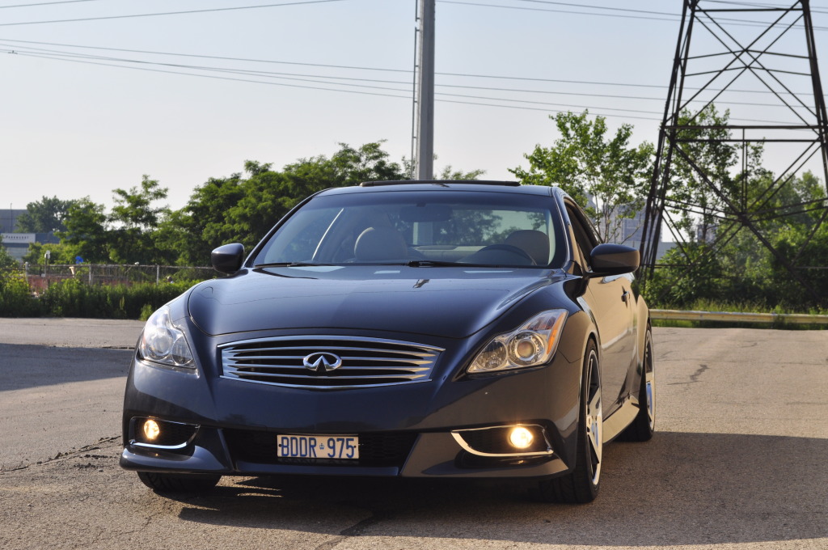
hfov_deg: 24.6
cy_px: 275
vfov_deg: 16.5
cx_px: 414
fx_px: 1895
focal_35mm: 82
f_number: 10
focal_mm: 55
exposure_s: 1/320
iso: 200
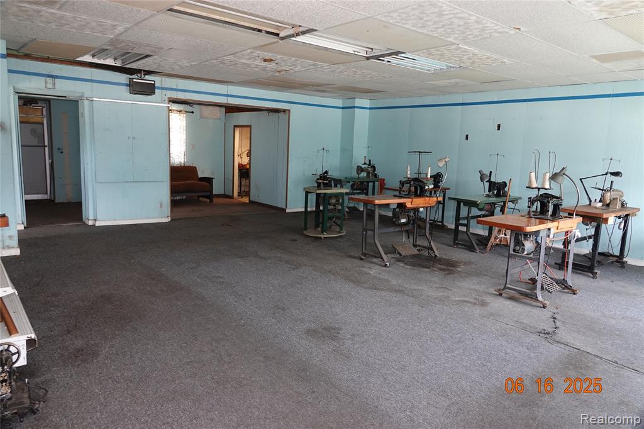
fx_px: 429
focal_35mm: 24
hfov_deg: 73.8
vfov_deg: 53.1
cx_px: 322
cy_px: 214
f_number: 2.4
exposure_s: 1/30
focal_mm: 8.8
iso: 160
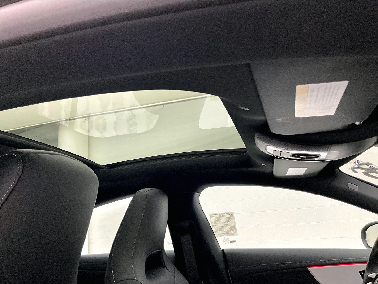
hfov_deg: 61.7
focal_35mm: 29
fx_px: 317
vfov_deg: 48.2
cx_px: 189
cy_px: 142
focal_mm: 3
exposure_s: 1/60
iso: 200
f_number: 1.8
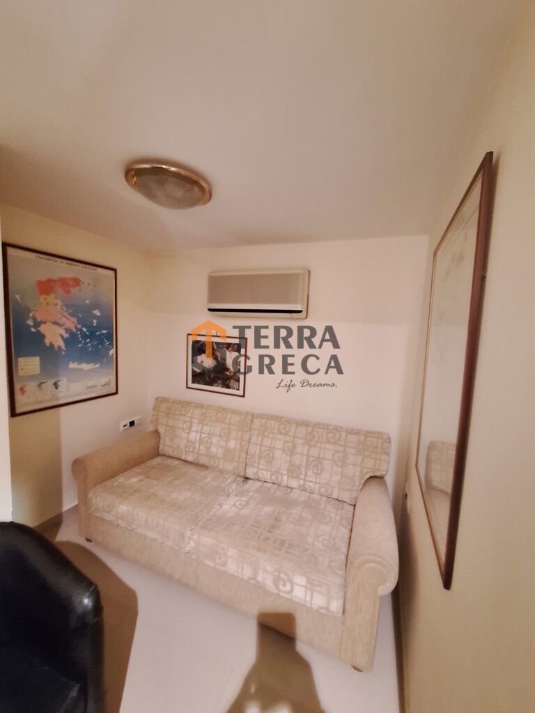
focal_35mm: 13
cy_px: 356
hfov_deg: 89.9
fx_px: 268
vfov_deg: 106.2
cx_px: 268
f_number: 2.2
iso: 800
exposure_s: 1/10
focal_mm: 1.74
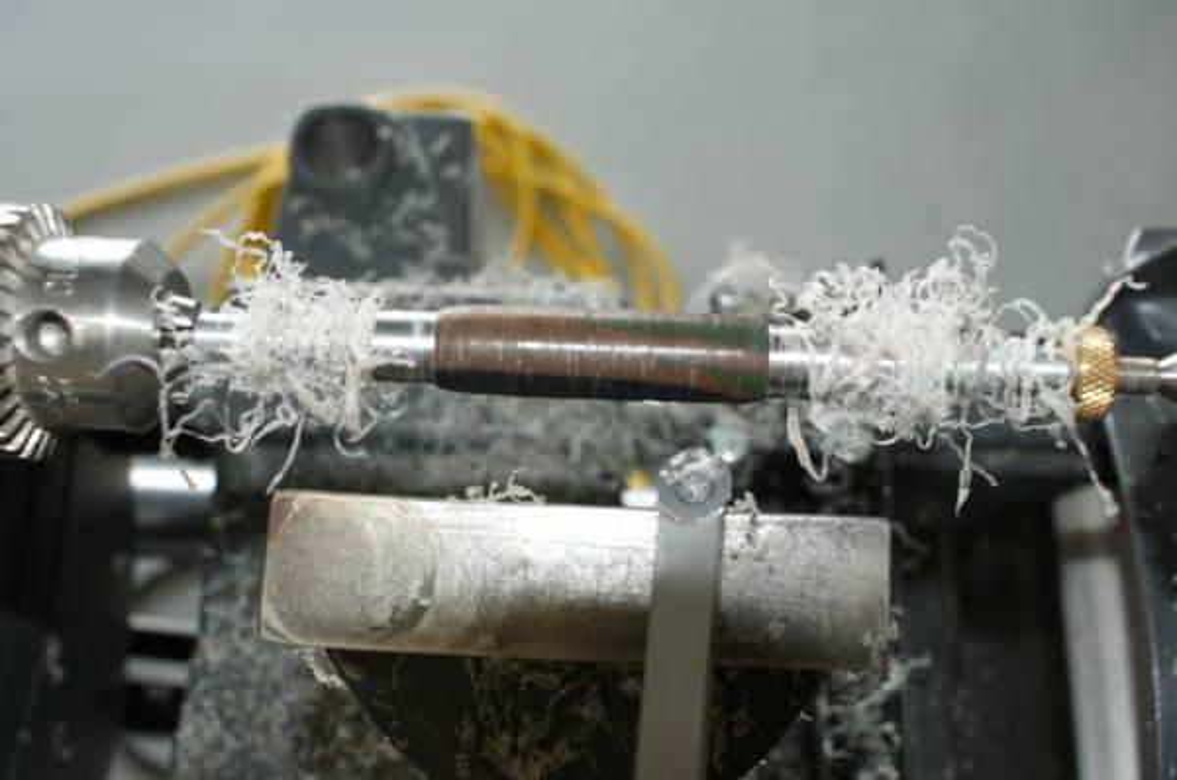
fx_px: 1273
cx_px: 588
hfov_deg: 49.6
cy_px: 390
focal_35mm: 39
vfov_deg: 34.1
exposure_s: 1/60
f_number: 5.6
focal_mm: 26
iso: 400
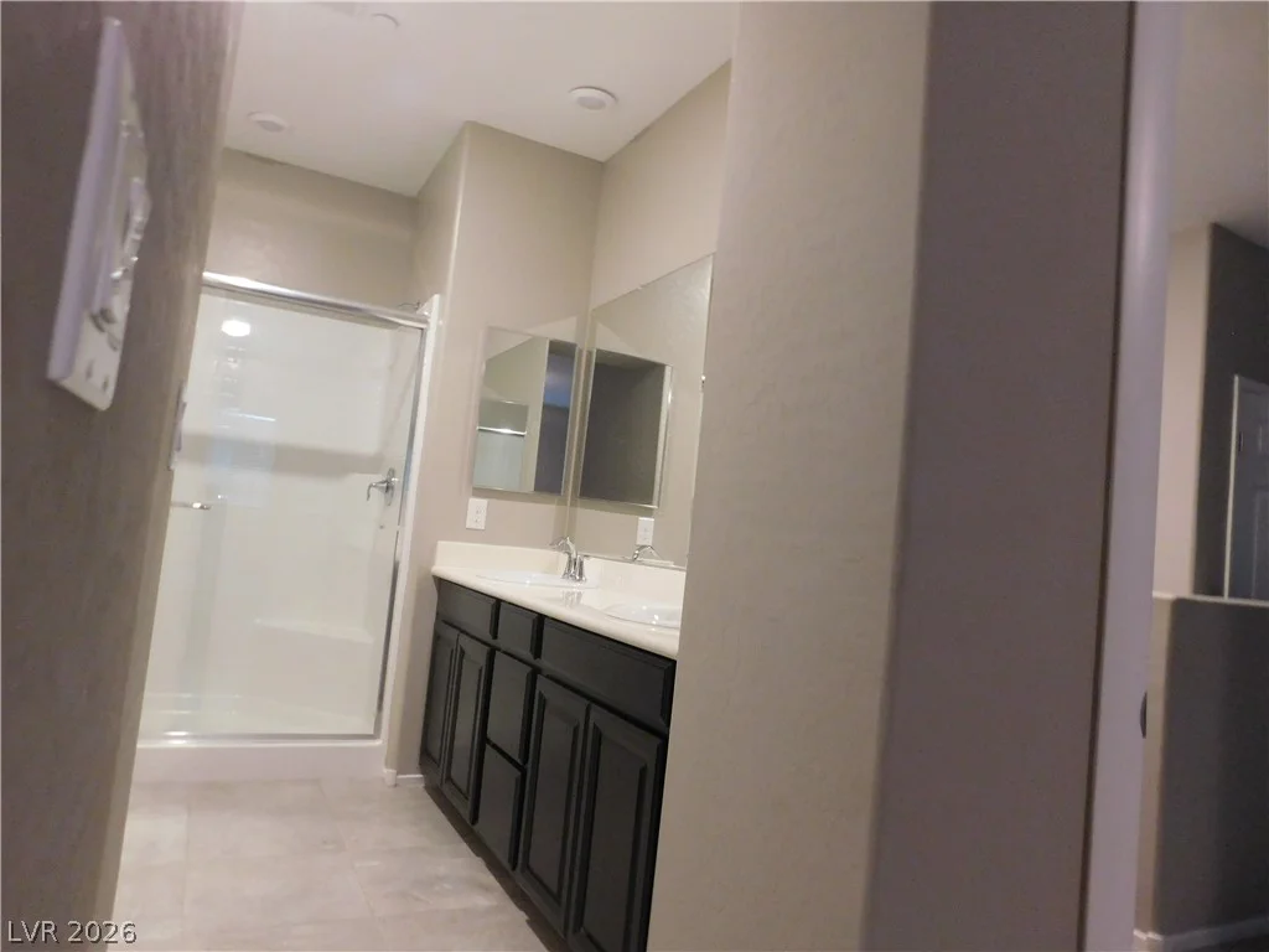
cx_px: 634
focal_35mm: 23
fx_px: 843
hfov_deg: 73.9
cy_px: 476
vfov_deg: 58.9
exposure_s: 1/13
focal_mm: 4
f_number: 3
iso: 400
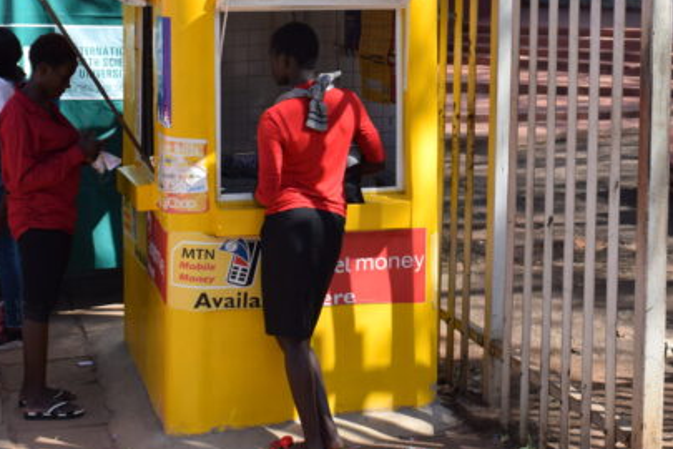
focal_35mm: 80
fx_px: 1493
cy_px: 75
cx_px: 354
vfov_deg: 16.9
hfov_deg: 25.4
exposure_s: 1/250
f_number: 8
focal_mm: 31
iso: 200
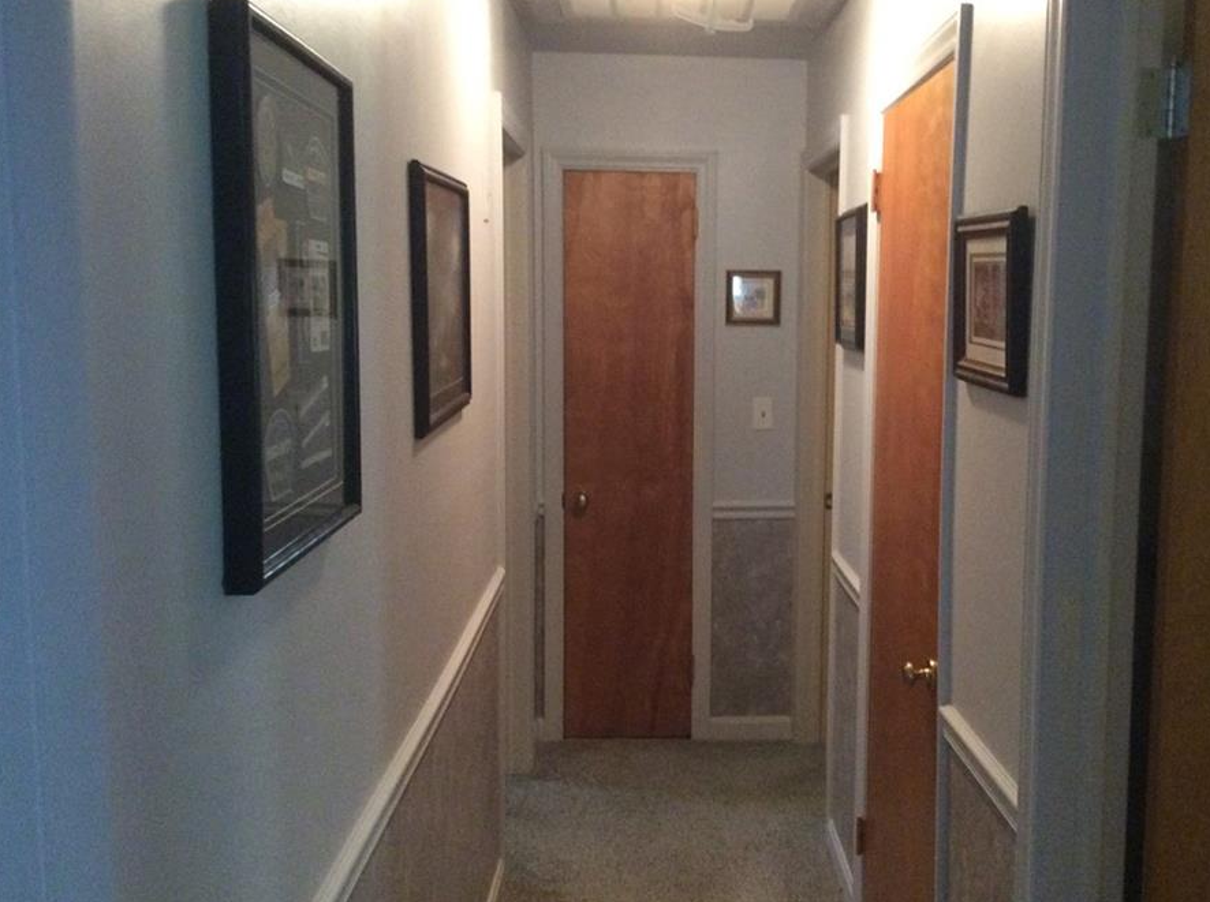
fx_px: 1291
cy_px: 445
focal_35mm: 37
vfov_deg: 38.5
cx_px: 691
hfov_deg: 50.1
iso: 320
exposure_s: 1/15
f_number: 2.4
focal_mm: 3.3
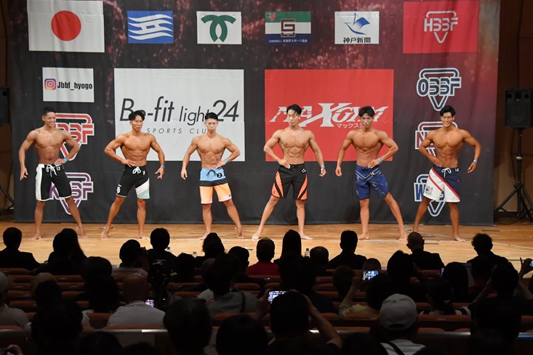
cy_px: 186
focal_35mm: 111
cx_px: 277
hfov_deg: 18.4
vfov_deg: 12.3
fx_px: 1644
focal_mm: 70
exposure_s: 1/400
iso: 8000
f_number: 5.6
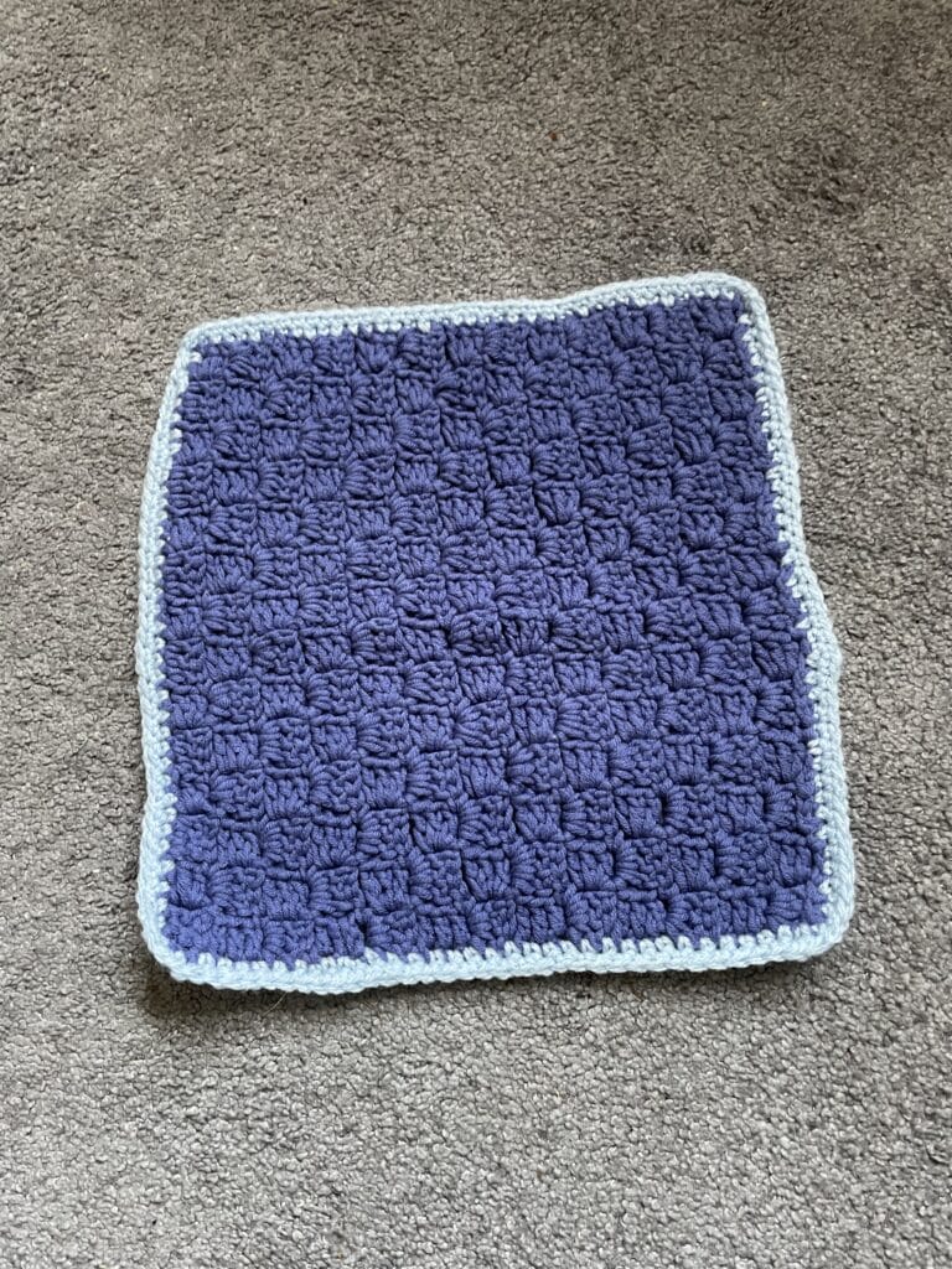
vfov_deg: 67.3
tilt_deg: -77.6
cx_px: 476
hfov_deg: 53.1
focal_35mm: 26
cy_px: 634
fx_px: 953
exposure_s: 1/60
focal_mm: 4.2
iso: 250
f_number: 1.6
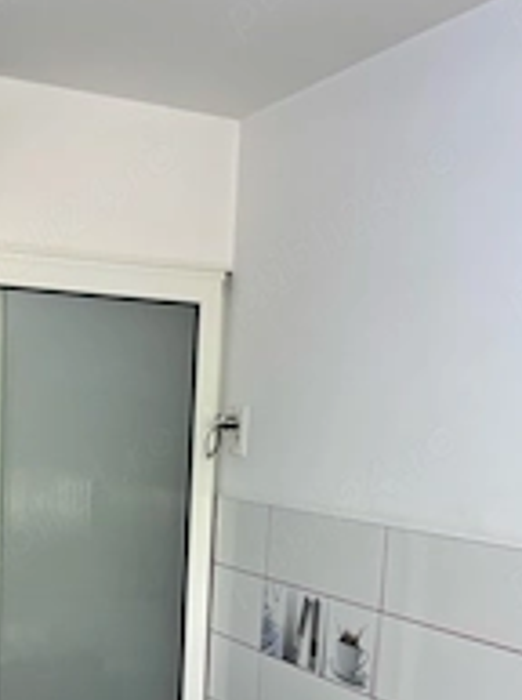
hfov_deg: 26.6
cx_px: 130
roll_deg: -3.4
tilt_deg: -7.5
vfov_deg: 34.6
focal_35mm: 54
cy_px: 555
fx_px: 1089
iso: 100
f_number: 1.6
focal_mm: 5.96
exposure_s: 1/100
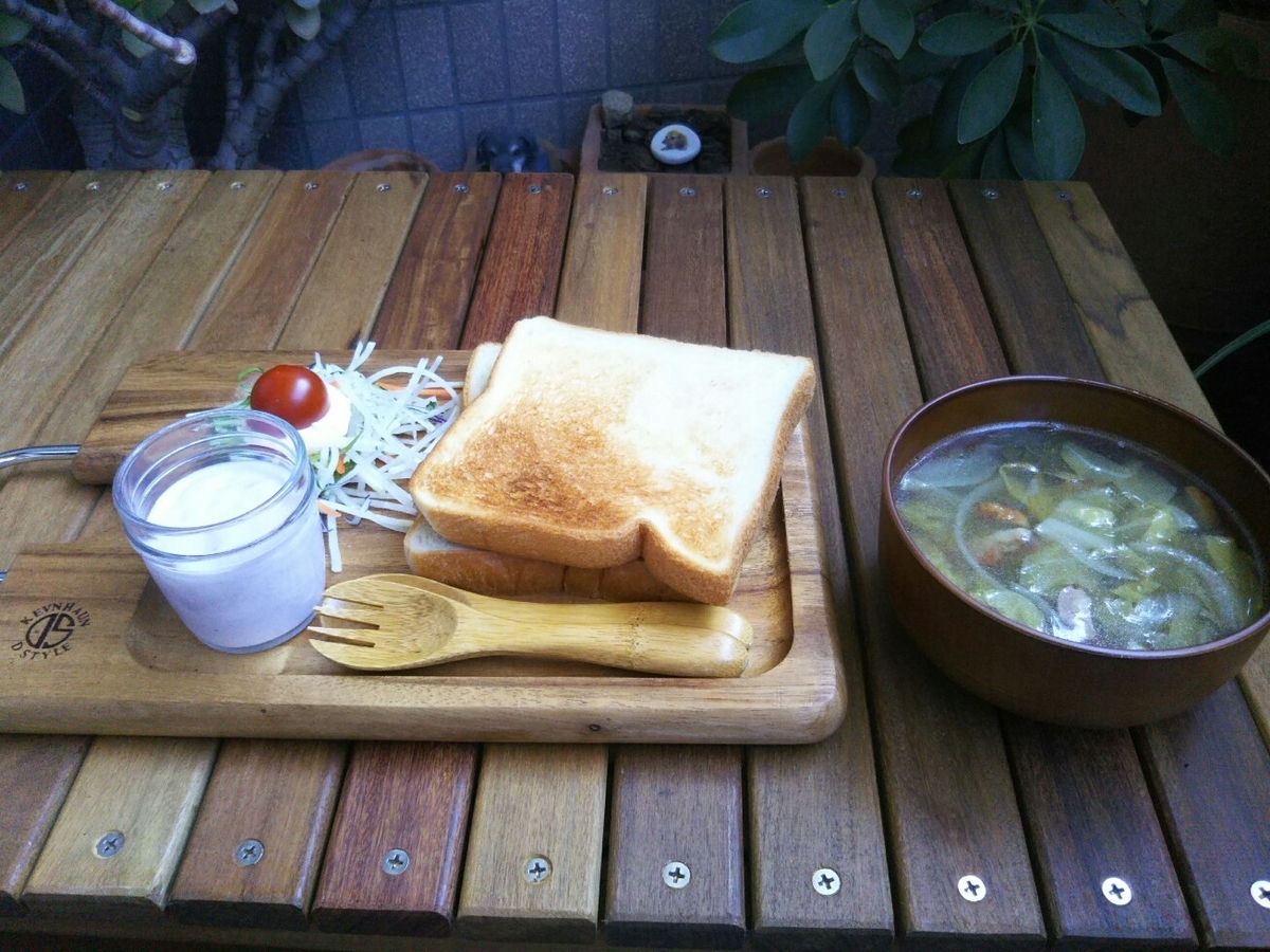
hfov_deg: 60.0
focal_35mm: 30
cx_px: 635
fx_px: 1101
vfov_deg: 46.8
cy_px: 476
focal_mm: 4
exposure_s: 1/120
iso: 125
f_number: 2.2
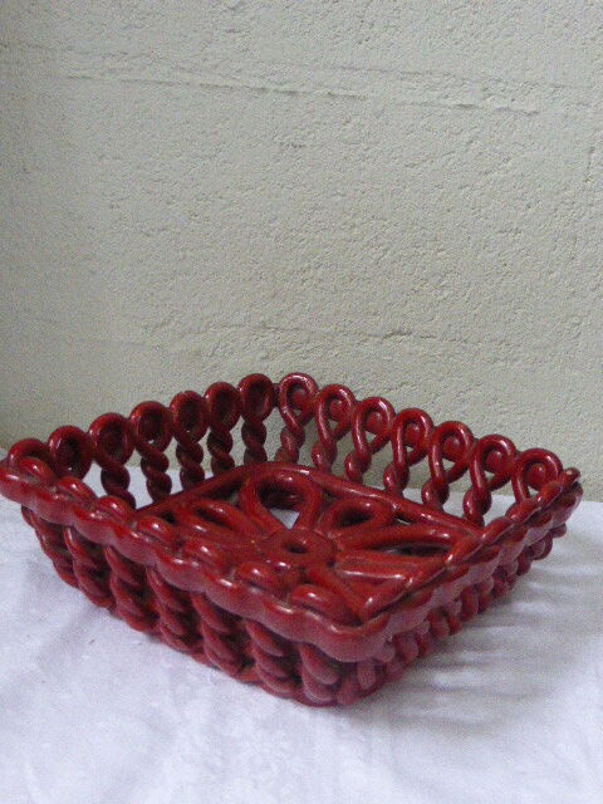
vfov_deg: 41.2
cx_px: 302
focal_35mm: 46
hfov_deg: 31.5
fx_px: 1068
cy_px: 402
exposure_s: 1/160
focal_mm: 7.9
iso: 1600
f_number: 4.1
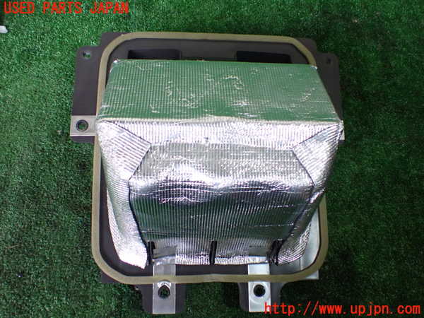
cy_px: 159
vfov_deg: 46.8
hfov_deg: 60.0
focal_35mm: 30
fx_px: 367
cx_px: 212
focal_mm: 5.4
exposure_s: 1/100
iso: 800
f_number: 2.3
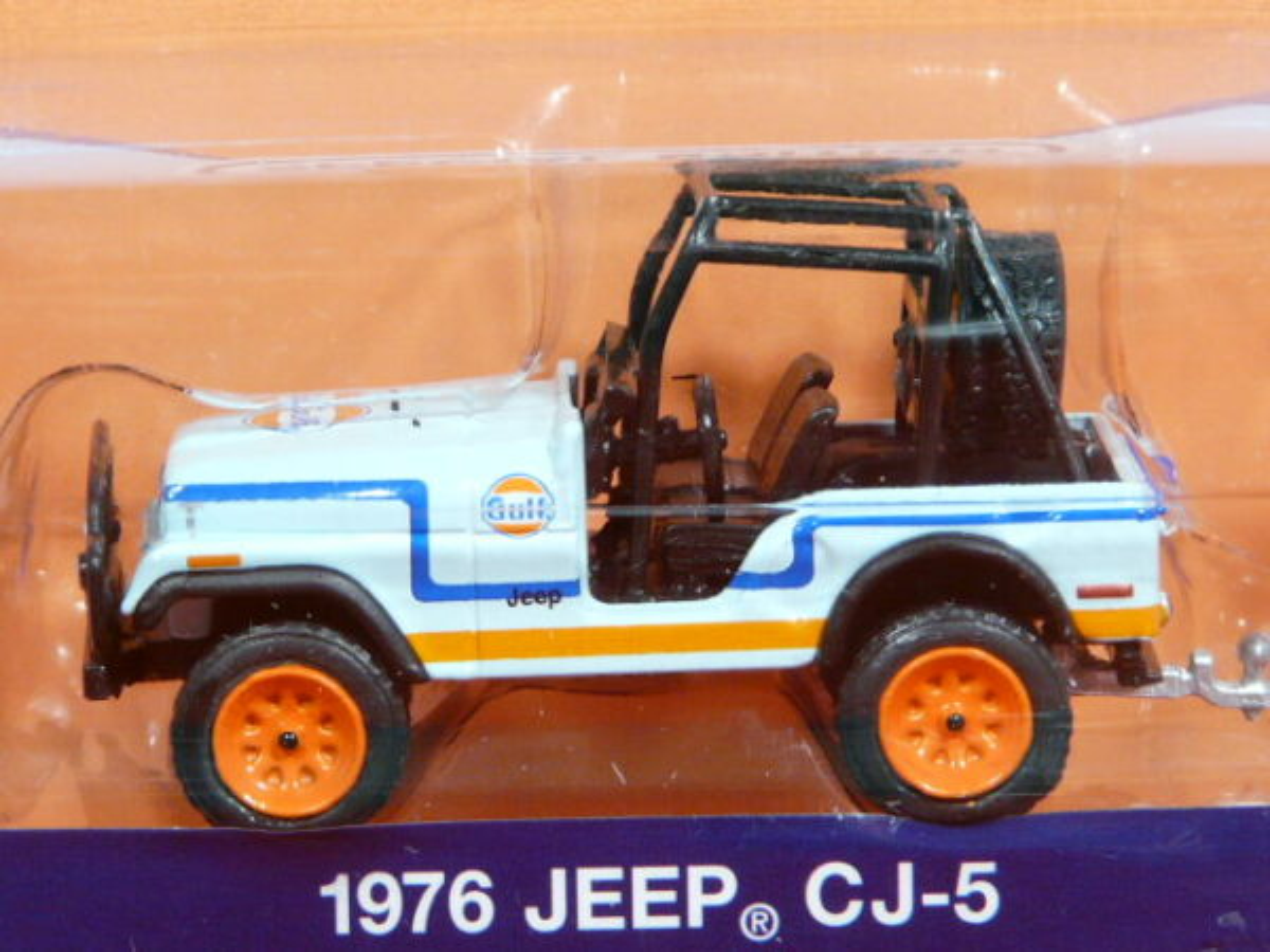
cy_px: 476
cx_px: 635
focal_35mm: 182
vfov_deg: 8.2
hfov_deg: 10.9
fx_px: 6677
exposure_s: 1/25
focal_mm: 18.8
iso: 200
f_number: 3.6
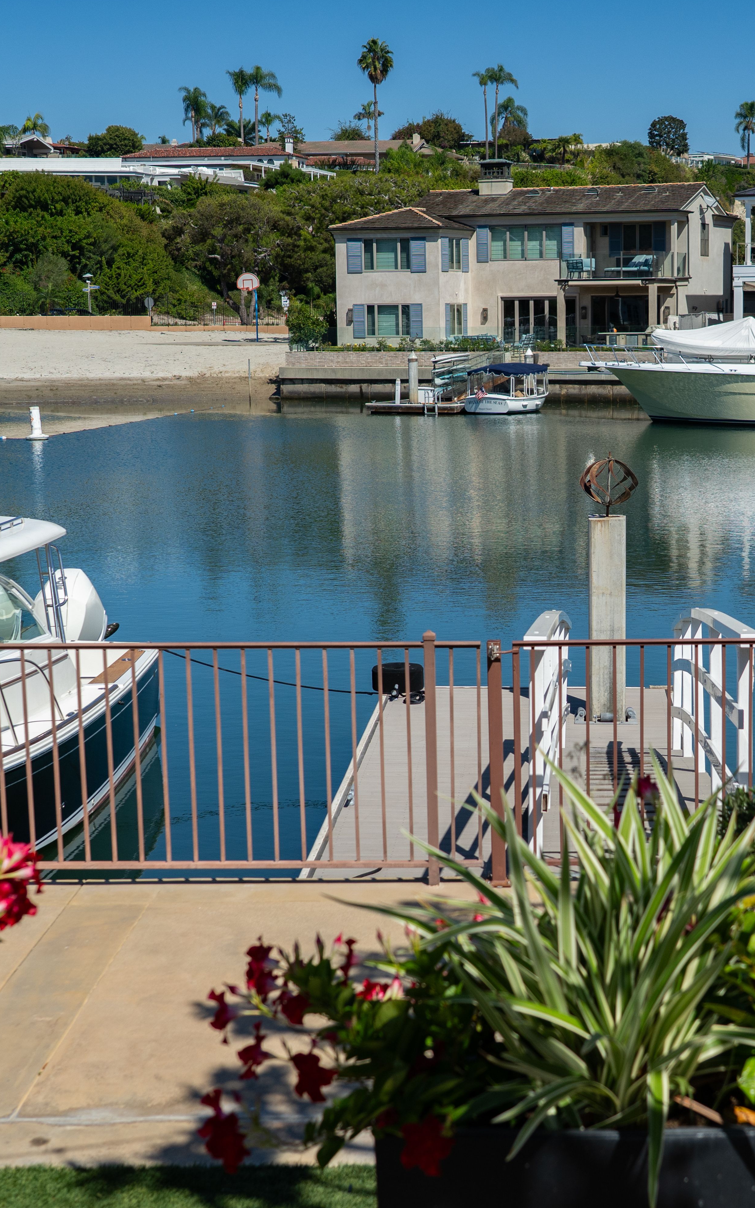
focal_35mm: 57
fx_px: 1876
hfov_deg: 22.5
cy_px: 605
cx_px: 569
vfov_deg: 35.7
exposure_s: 1/2500
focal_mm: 37
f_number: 5
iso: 500
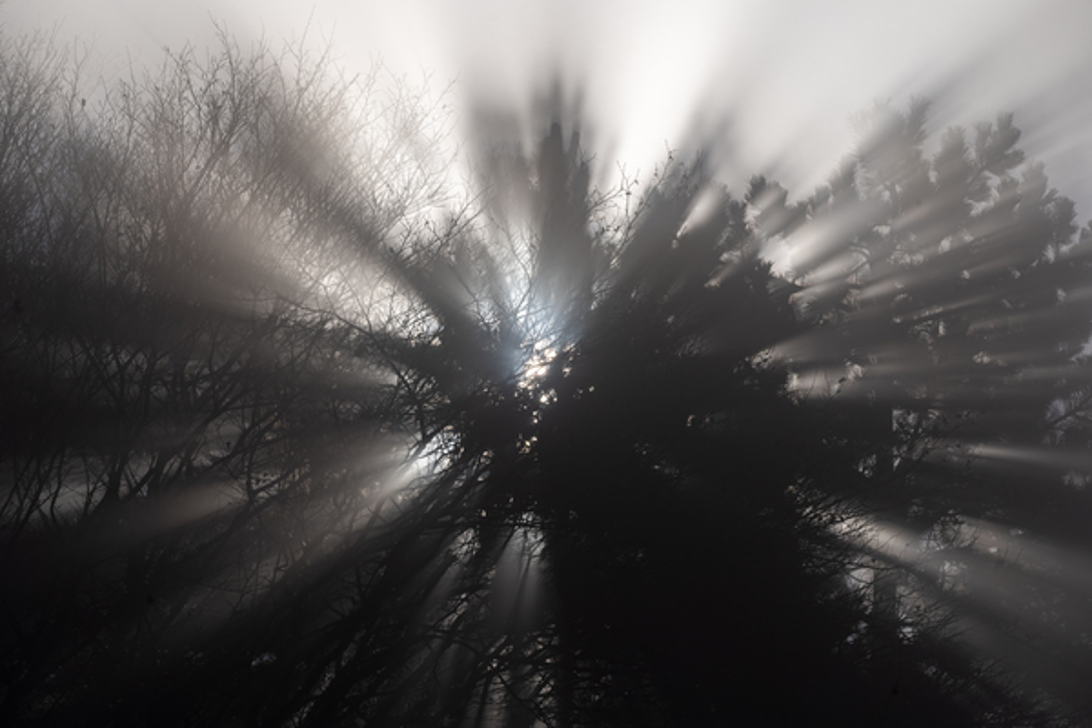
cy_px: 364
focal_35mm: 313
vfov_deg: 4.4
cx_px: 546
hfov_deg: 6.6
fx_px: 9494
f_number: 14
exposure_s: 1/1250
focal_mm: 313
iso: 100
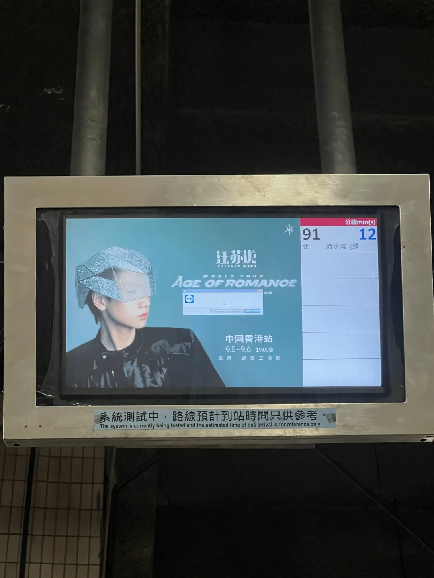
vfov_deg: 25.3
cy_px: 289
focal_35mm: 77
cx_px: 217
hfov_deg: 19.1
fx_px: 1287
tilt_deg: +47.0
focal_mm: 9
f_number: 2.8
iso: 400
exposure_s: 1/50
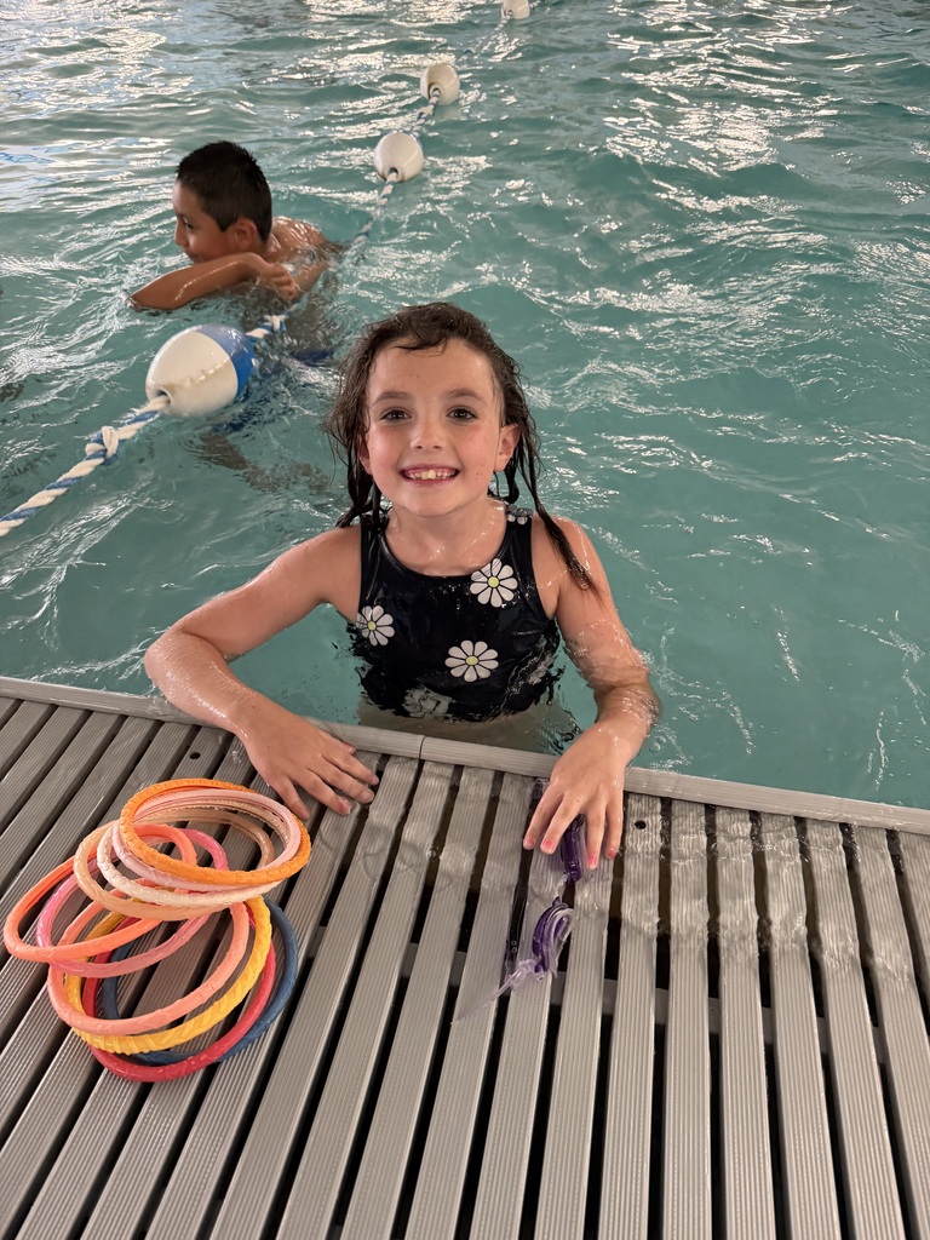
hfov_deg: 56.8
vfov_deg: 71.6
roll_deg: -0.6
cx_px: 465
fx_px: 860
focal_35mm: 24
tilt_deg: -42.3
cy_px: 620
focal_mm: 6.76
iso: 320
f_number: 1.78
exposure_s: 1/60
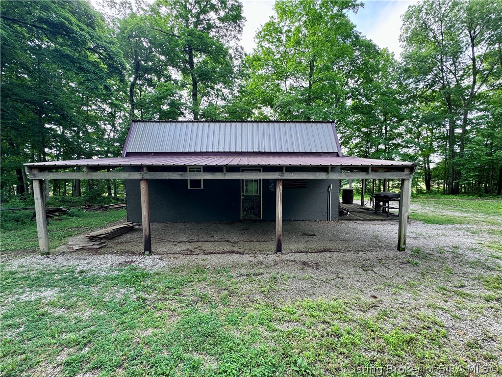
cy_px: 188
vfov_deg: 85.7
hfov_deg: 102.1
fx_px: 203
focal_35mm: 14
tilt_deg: -5.3
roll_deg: +0.4
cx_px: 251
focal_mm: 2.22
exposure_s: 1/99
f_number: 2.2
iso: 40
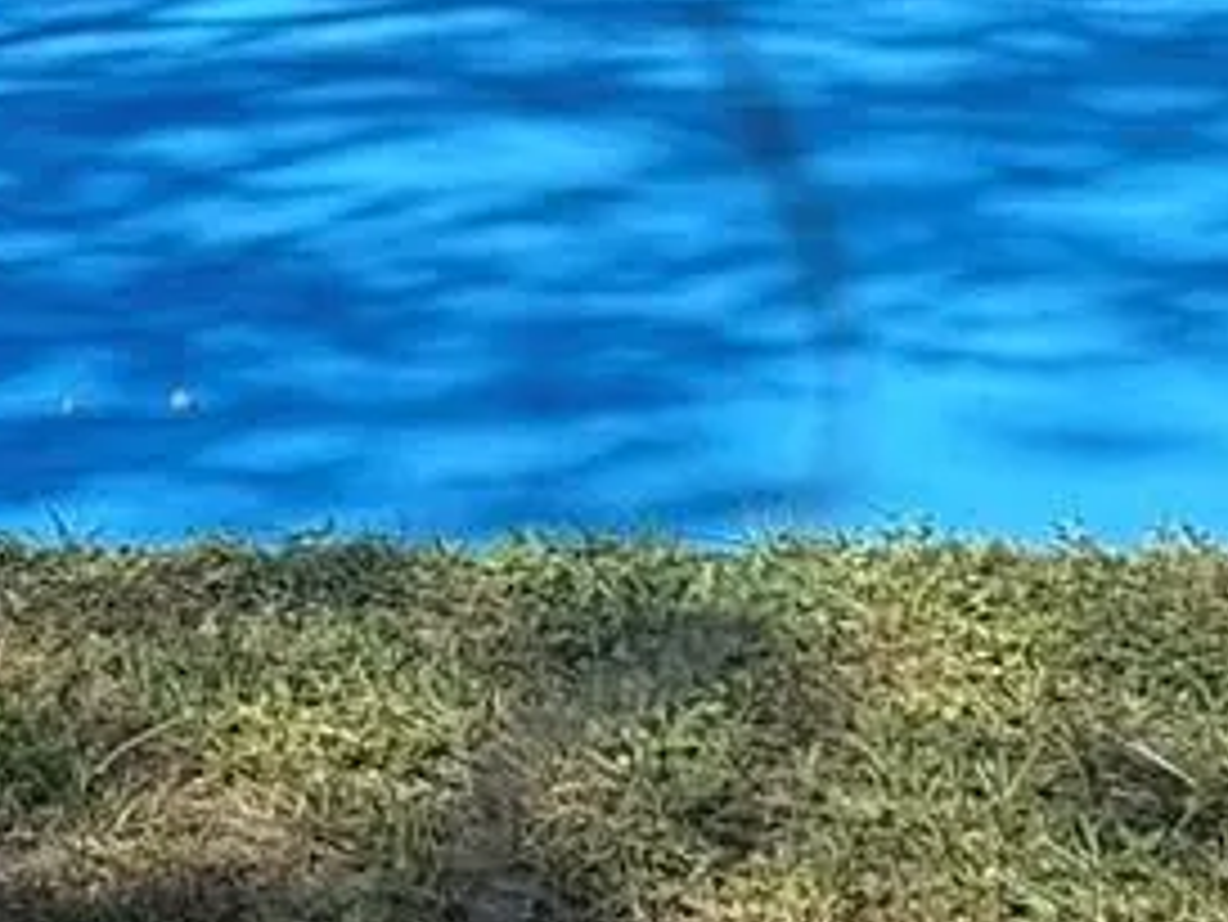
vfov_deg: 17.3
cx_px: -535
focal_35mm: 82
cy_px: -121
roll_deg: +0.9
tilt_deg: -6.8
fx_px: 2910
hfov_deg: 20.8
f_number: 2.2
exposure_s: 1/1709
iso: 50
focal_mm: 2.22
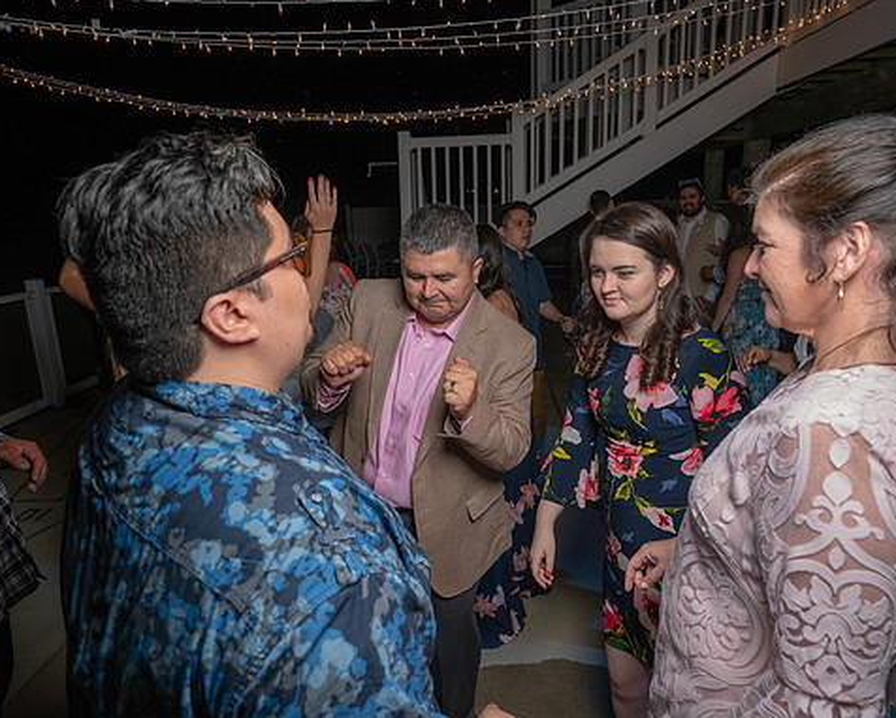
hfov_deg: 70.3
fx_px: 637
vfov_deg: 58.8
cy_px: 361
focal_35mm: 24
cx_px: 461
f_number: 5.6
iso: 2000
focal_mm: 21
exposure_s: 1/250
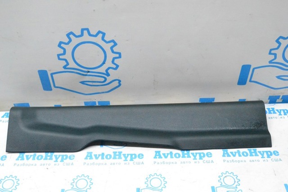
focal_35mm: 39
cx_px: 144
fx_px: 312
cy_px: 96
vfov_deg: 34.2
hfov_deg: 49.6
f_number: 9
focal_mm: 26
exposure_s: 1/160
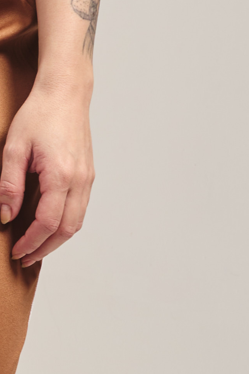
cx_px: -412
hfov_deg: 3.2
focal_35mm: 417
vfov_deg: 4.9
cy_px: 97
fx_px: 4323
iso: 125
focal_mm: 58.8
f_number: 8
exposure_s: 1/125
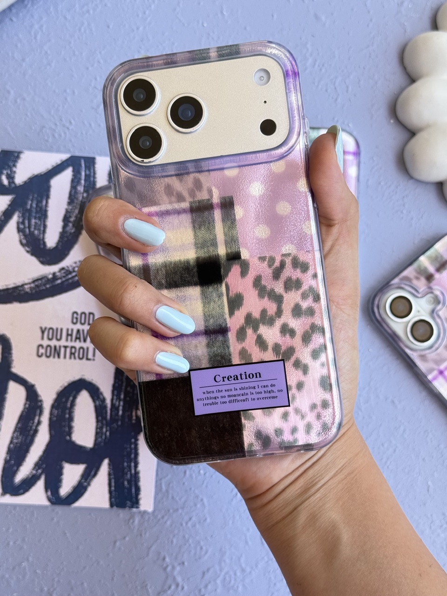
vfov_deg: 39.7
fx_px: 826
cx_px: 224
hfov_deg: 30.3
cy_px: 298
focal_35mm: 48
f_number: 1.78
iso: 64
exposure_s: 1/447
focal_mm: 6.76
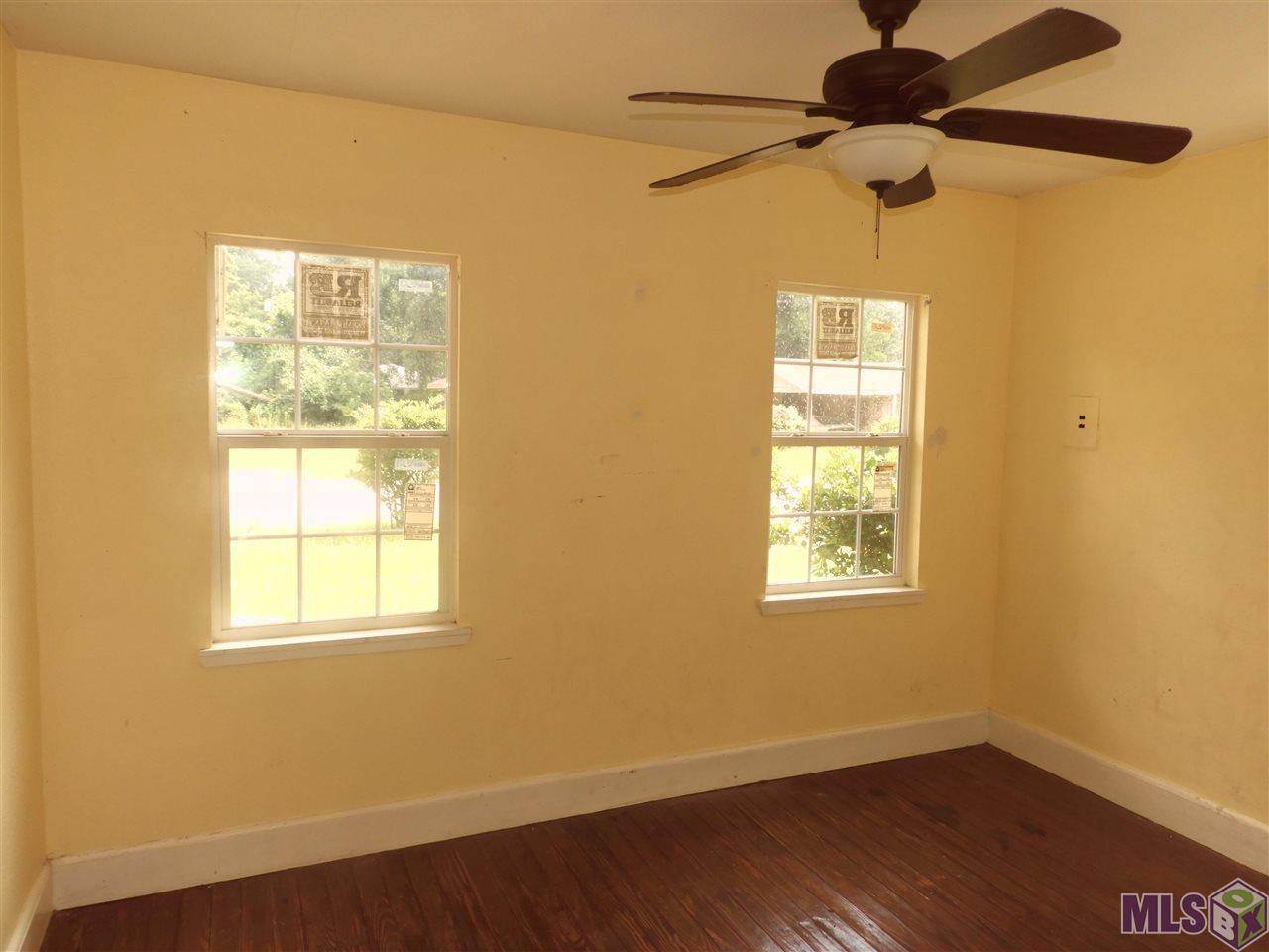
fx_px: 880
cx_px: 634
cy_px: 476
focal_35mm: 24
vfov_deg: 56.8
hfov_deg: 71.6
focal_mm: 4.3
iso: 100
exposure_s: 1/60
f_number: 4.8
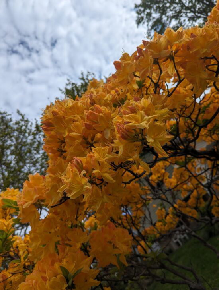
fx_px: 202
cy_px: 145
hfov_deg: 57.0
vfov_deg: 71.5
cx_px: 110
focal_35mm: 24
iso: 39
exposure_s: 1/3906
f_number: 1.85
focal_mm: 6.81
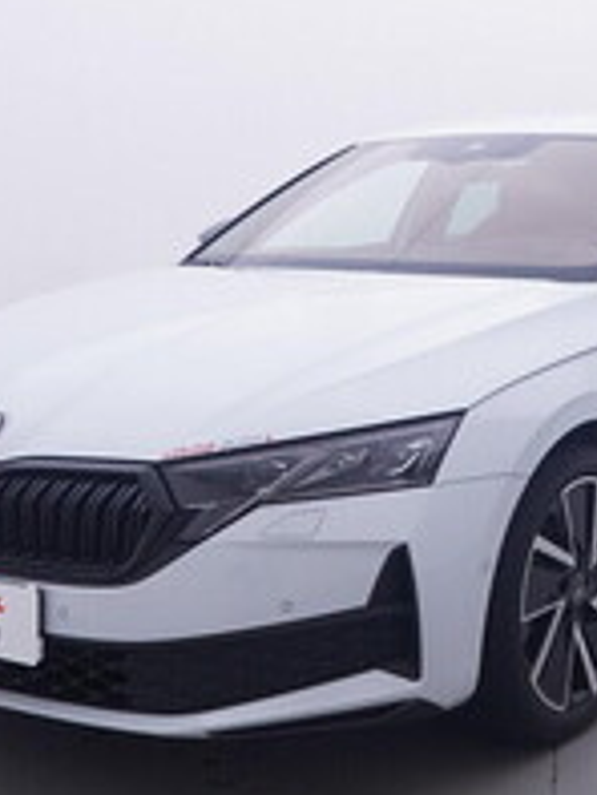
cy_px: 264
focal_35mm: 60
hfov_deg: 23.3
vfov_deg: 31.7
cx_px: 599
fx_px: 1386
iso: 200
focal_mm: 15
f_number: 5
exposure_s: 1/80
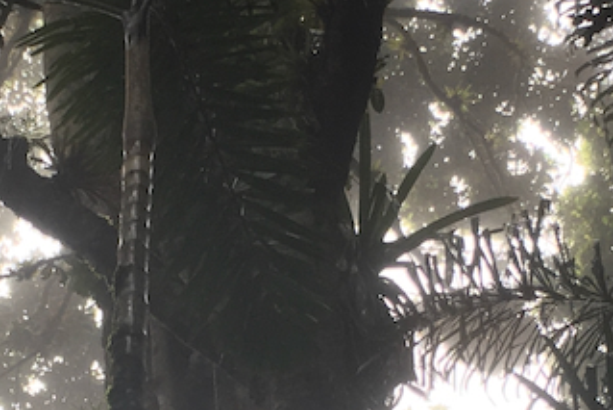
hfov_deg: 16.9
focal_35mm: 121
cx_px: 242
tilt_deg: +58.3
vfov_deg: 11.3
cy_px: 383
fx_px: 2061
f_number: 2.2
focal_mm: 4.15
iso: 40
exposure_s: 1/120
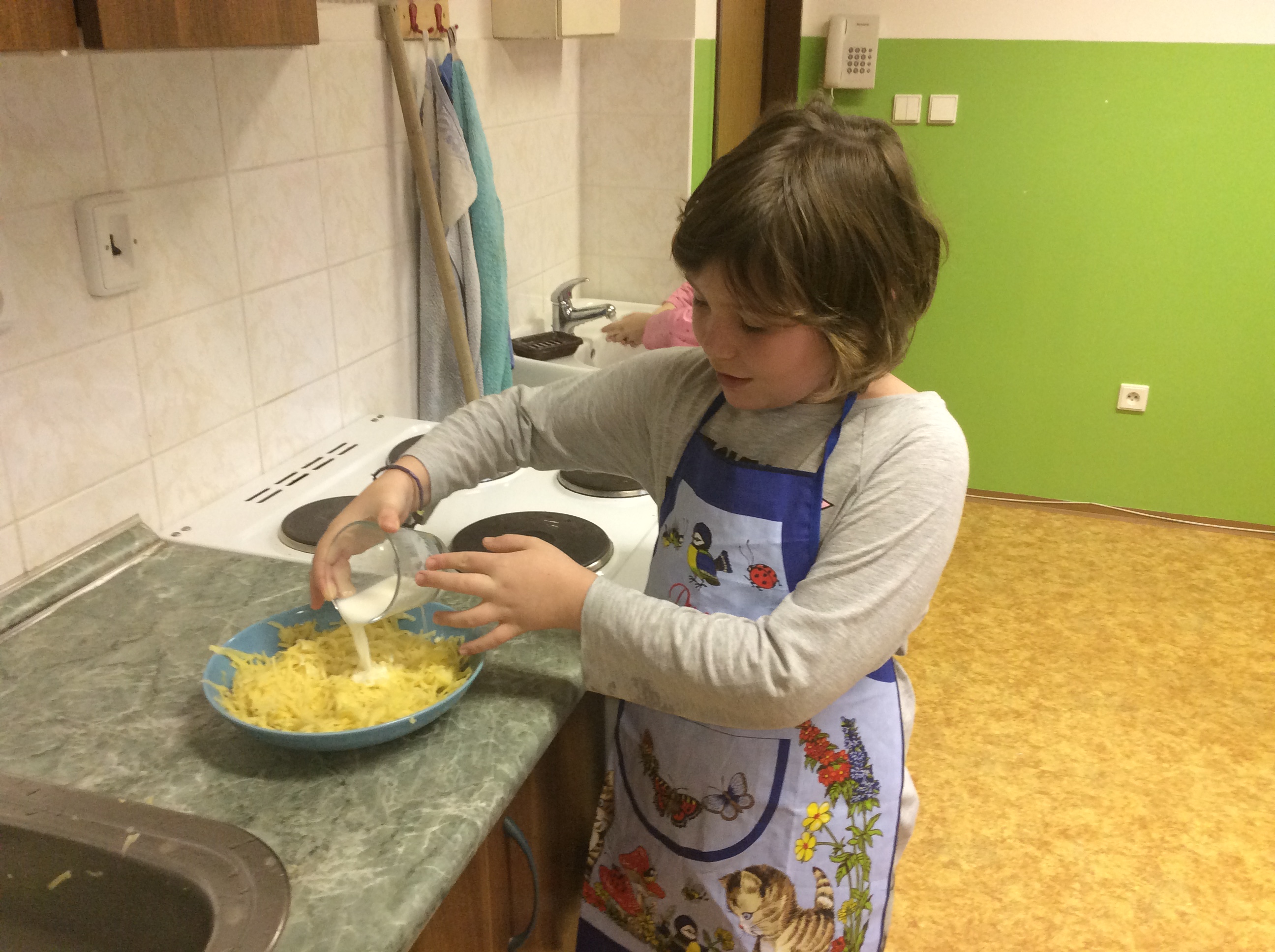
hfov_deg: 56.9
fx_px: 1177
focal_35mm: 32
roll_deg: -1.1
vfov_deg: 44.1
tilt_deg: -21.7
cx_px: 638
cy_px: 476
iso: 100
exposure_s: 1/25
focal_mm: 3.3
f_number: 2.4
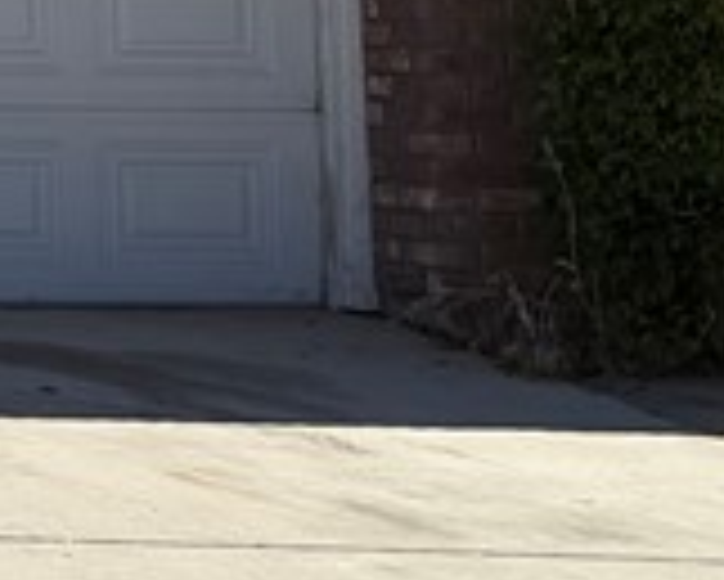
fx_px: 3195
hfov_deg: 10.5
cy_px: -306
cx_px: -1174
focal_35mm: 149
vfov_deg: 10.0
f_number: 1.78
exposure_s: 1/6173
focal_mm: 6.76
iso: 80
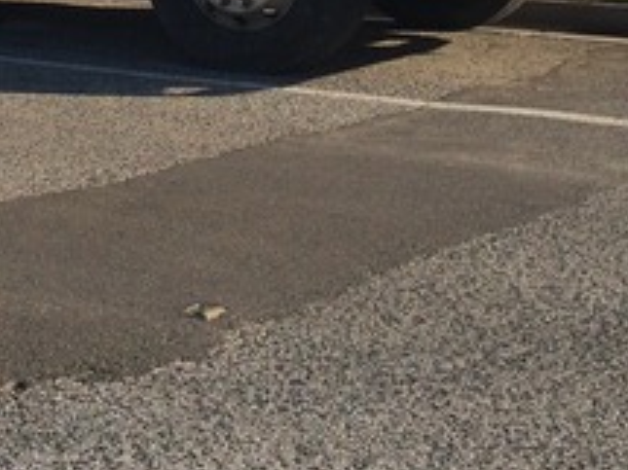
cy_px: -155
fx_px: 1958
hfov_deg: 16.9
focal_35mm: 108
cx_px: -237
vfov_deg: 13.2
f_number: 2.2
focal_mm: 4.15
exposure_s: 1/1414
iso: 32
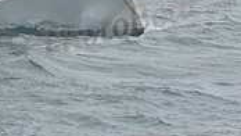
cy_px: -31
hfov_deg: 6.3
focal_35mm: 343
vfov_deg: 3.5
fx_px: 2193
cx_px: -29
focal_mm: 98
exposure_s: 1/800
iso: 250
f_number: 11
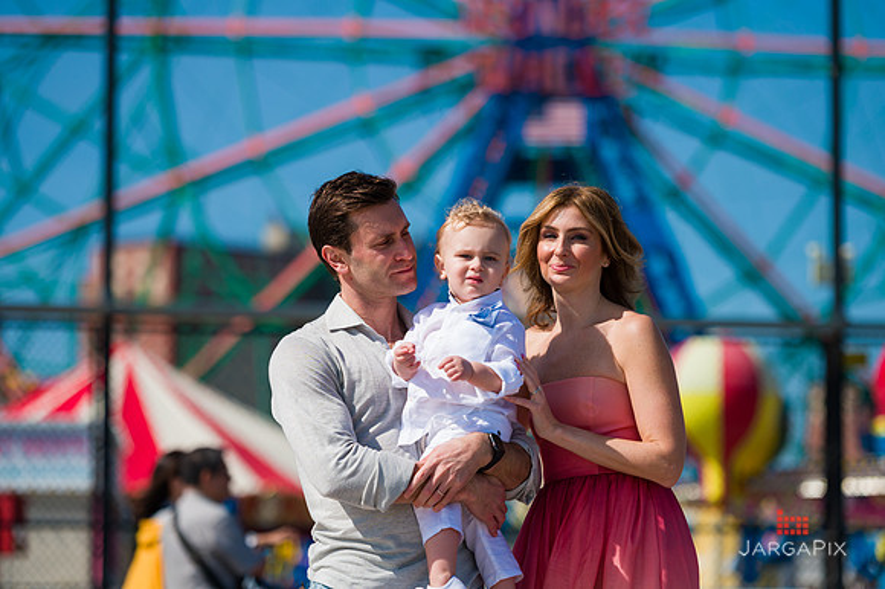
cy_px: 294
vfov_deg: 10.1
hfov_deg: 15.2
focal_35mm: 135
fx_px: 3317
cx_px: 442
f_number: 3.2
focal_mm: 135
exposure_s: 1/6400
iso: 200
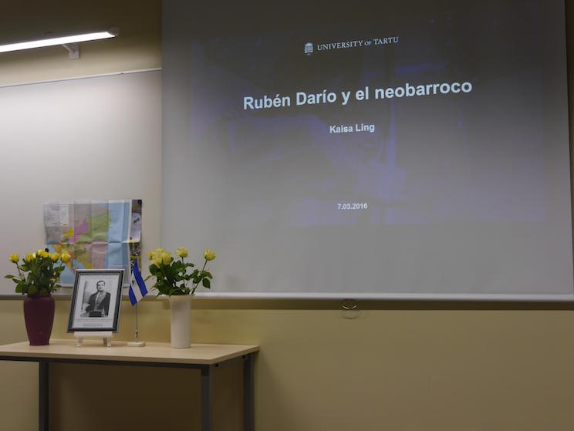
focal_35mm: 48
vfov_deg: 30.3
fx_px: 796
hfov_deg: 39.6
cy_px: 216
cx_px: 287
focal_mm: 24
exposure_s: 1/60
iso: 320
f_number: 4.9
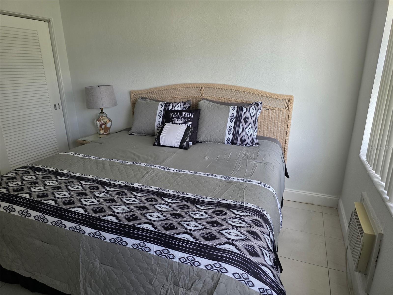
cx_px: 196
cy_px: 148
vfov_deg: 58.9
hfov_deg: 73.9
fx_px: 261
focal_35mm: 23
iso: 160
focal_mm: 6.3
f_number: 1.7
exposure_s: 1/180
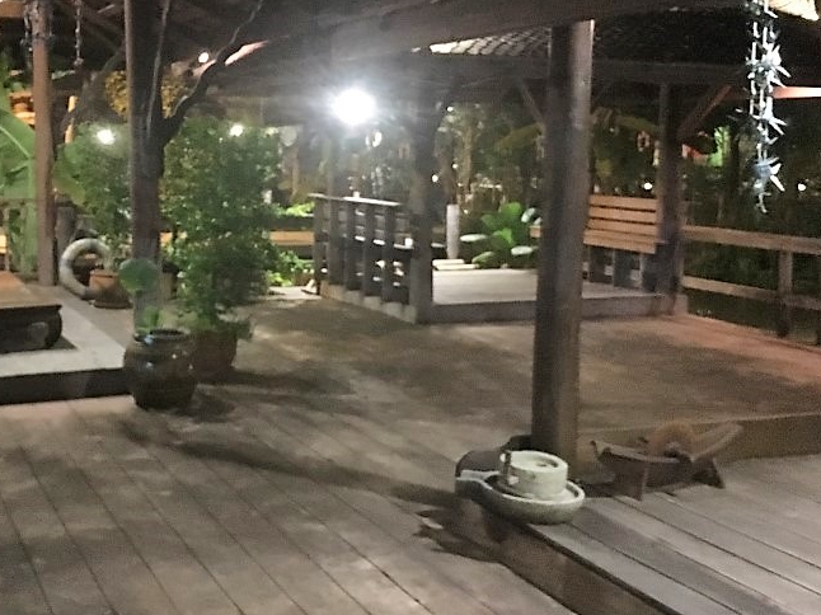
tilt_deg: -4.9
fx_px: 1091
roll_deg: -1.0
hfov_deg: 40.5
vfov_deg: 31.3
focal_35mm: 46
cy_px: 219
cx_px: 248
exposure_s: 1/17
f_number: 2.2
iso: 1000
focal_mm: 4.15
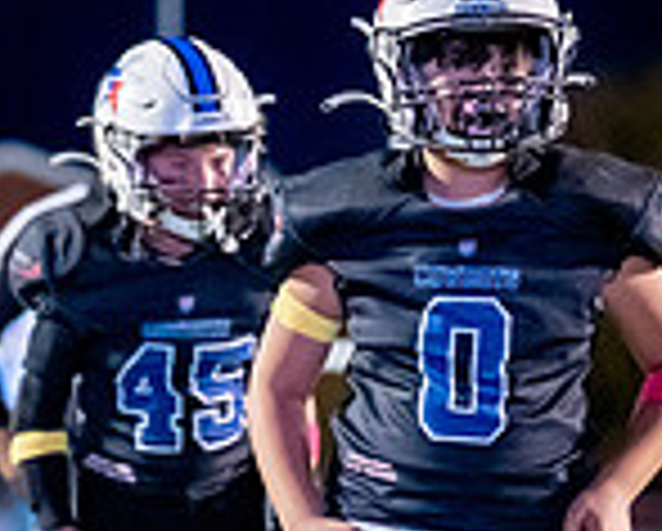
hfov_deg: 3.5
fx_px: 10673
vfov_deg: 2.9
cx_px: -289
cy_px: 448
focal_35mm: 544
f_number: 2.8
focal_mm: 122
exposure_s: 1/1000
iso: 3200
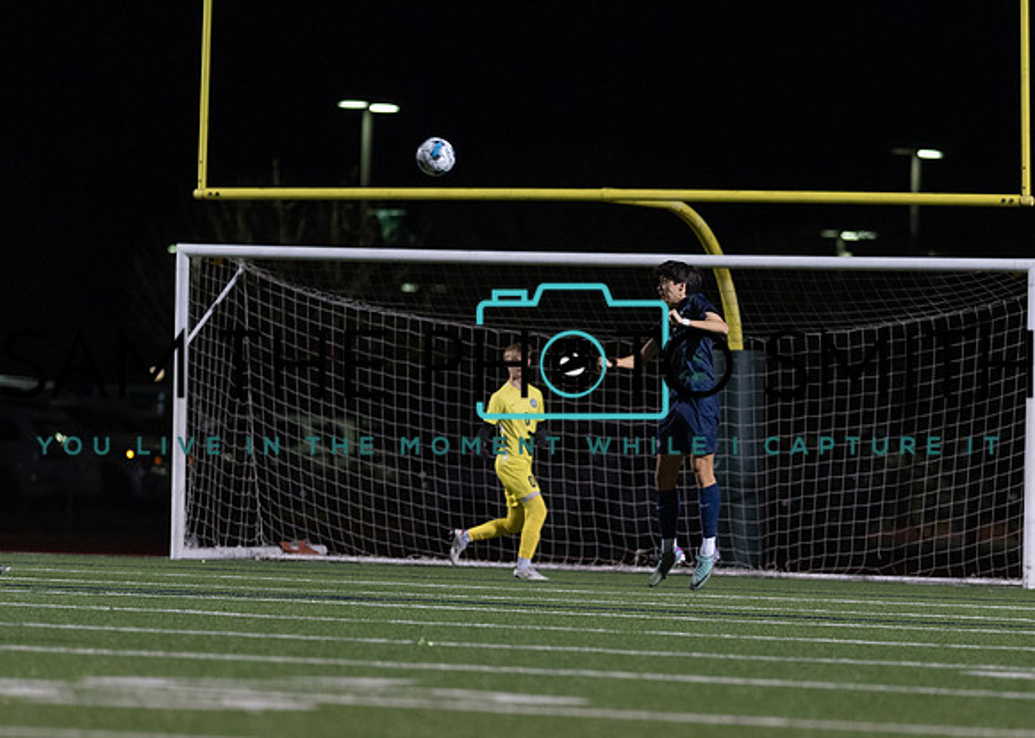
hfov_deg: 6.6
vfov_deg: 4.7
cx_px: 610
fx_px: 9039
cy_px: 440
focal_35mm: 308
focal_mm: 135
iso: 1250
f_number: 1.8
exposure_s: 1/1250
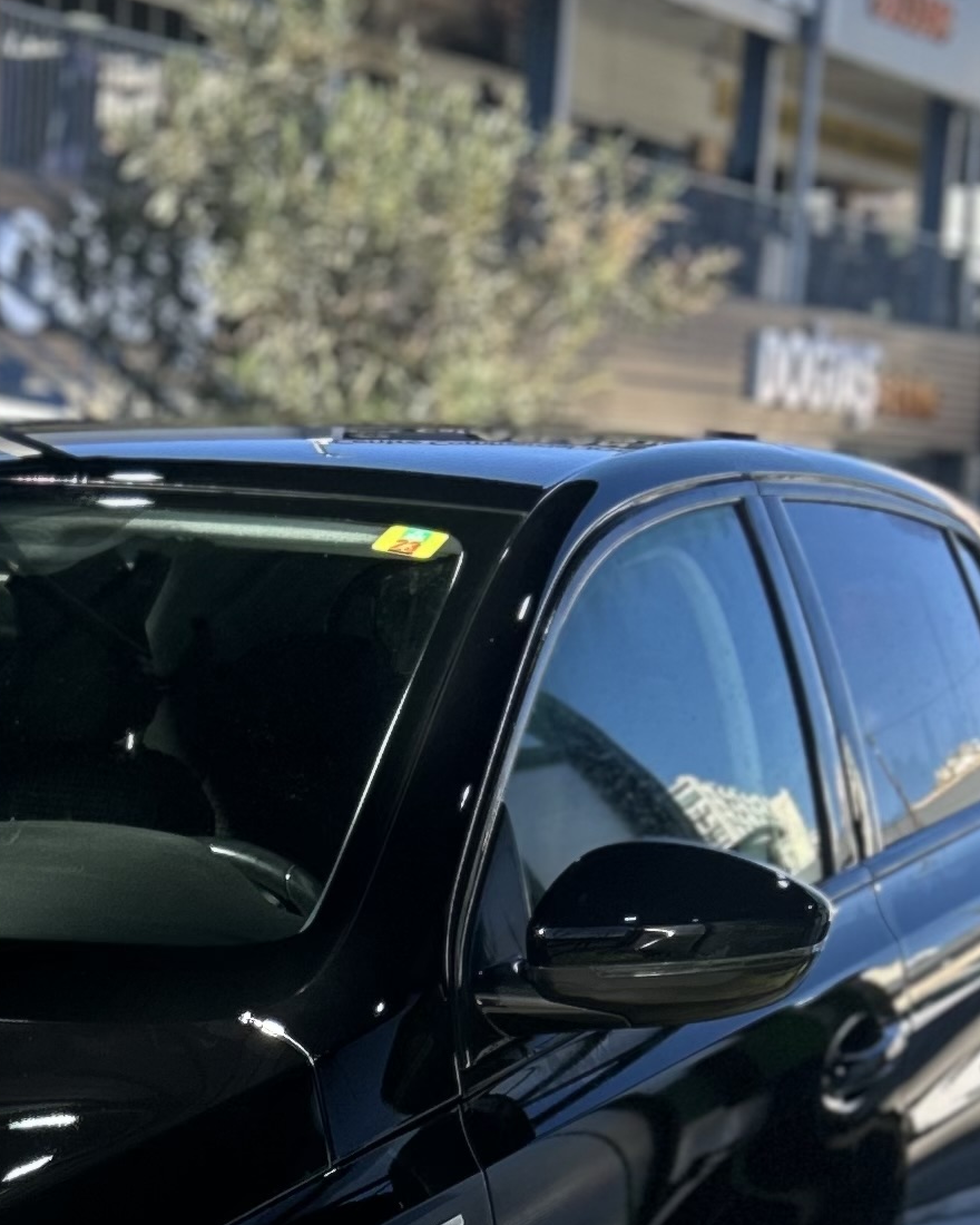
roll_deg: -1.4
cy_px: 1540
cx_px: -43
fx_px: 3372
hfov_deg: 16.1
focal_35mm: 93
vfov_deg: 19.2
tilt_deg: -16.3
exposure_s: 1/1280
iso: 50
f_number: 1.5
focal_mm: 5.7
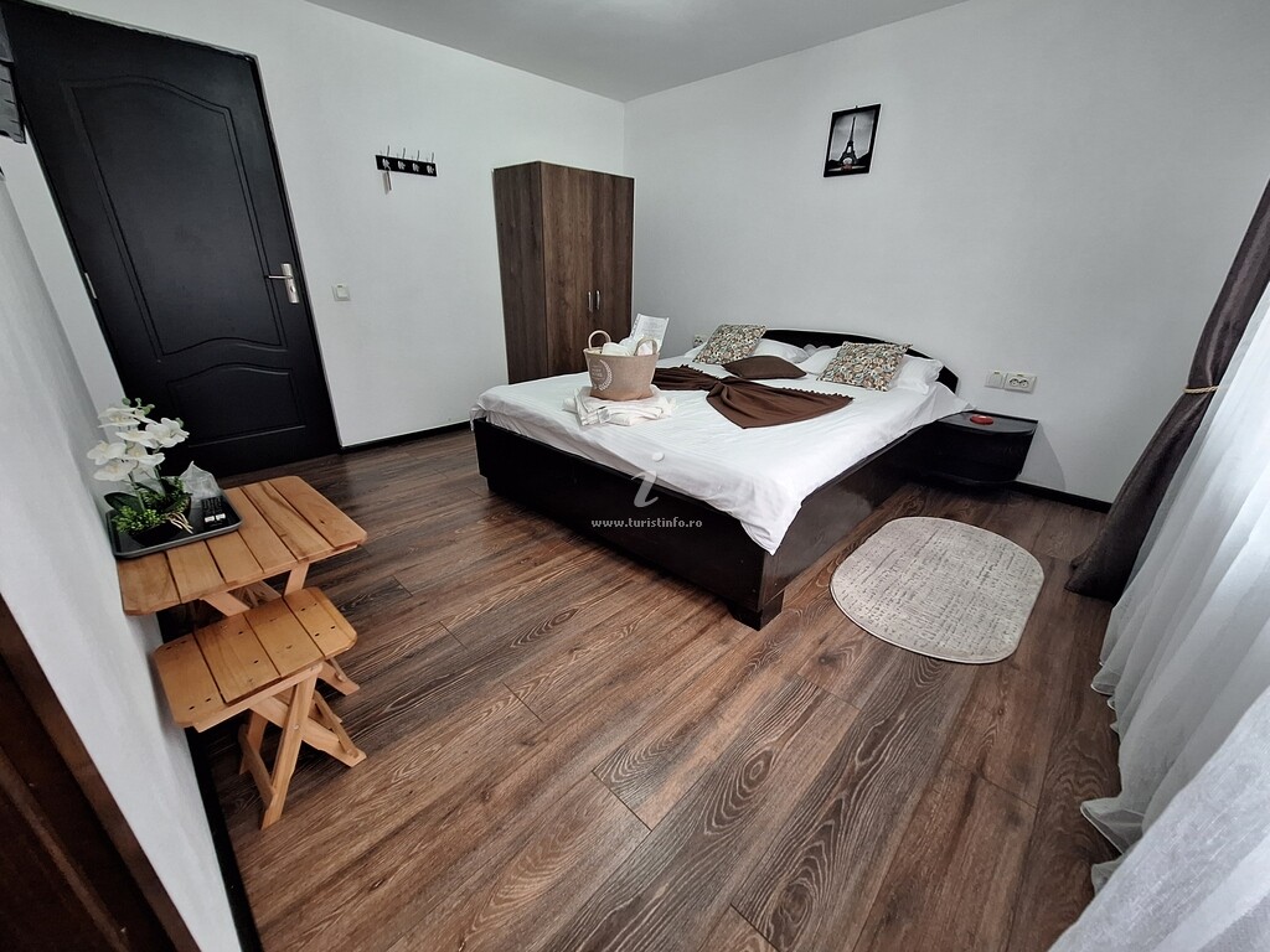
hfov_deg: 106.2
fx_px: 477
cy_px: 476
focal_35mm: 13
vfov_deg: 89.9
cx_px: 635
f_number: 2.2
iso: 160
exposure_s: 1/33
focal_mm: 1.74
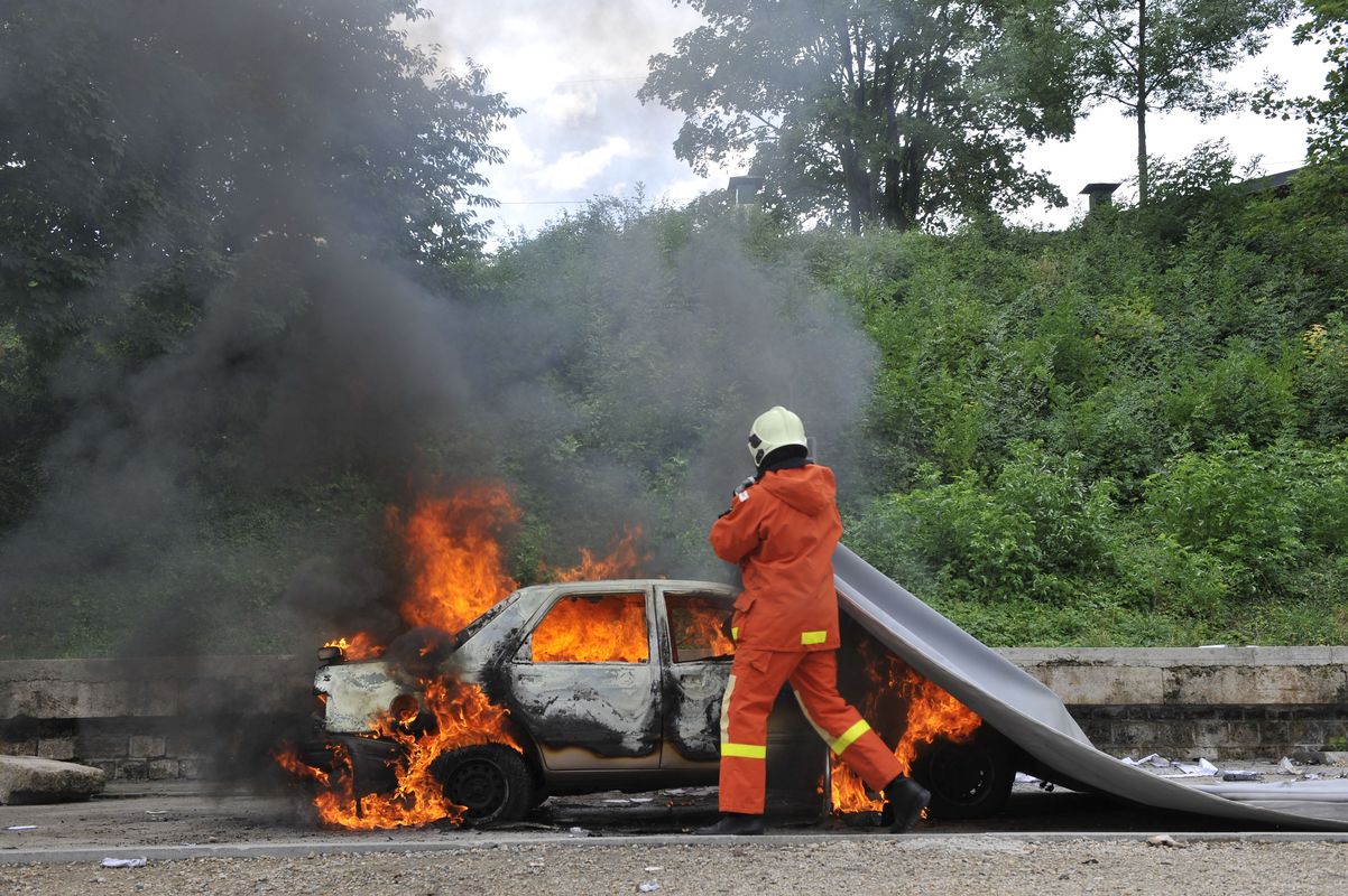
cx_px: 674
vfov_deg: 31.9
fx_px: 1572
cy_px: 448
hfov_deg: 46.4
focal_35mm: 42
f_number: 7.1
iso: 200
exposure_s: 1/250
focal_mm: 42
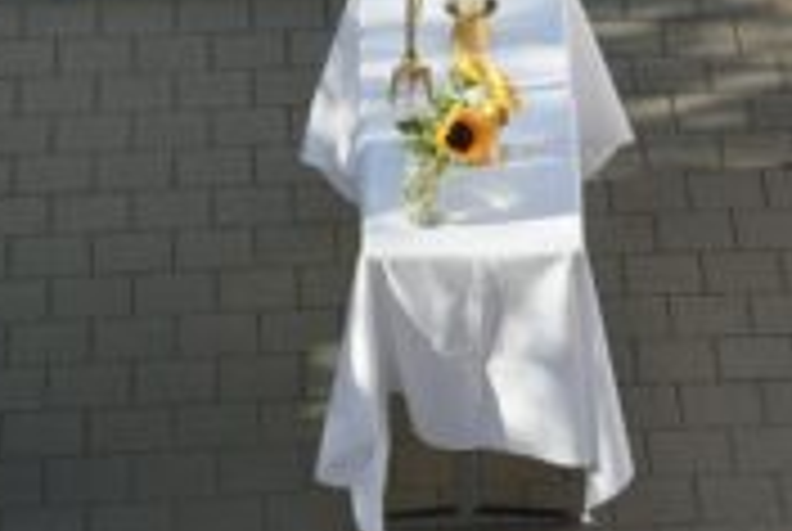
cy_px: -261
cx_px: 940
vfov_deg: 4.8
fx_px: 6236
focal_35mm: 283
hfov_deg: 7.2
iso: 100
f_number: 5.6
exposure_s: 1/200
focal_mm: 65
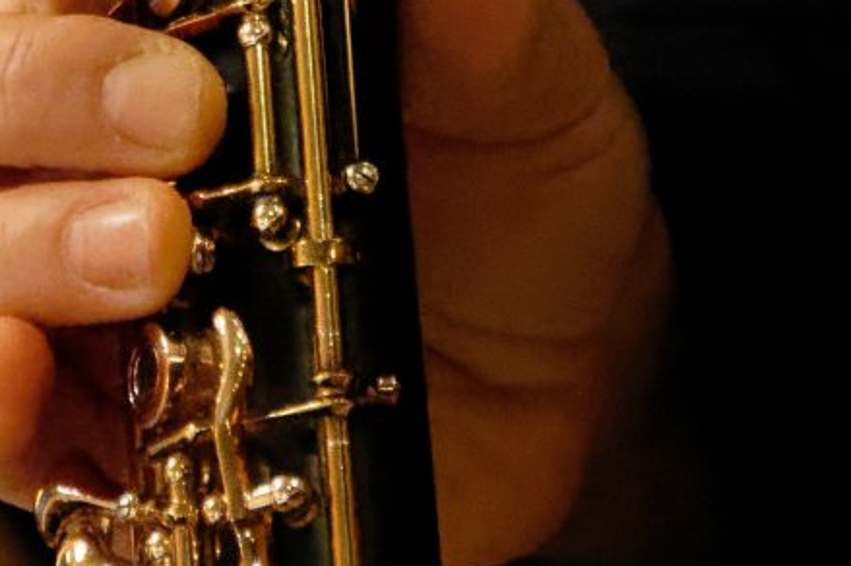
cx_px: 130
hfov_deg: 1.9
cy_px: -295
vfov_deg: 1.3
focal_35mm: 1077
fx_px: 25439
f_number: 6
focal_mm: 210
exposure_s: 1/125
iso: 25600
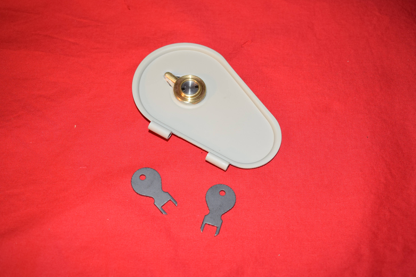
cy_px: 141
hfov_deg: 46.9
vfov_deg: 32.3
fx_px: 480
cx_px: 205
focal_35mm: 42
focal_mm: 27
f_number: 5.6
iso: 400
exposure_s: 1/40
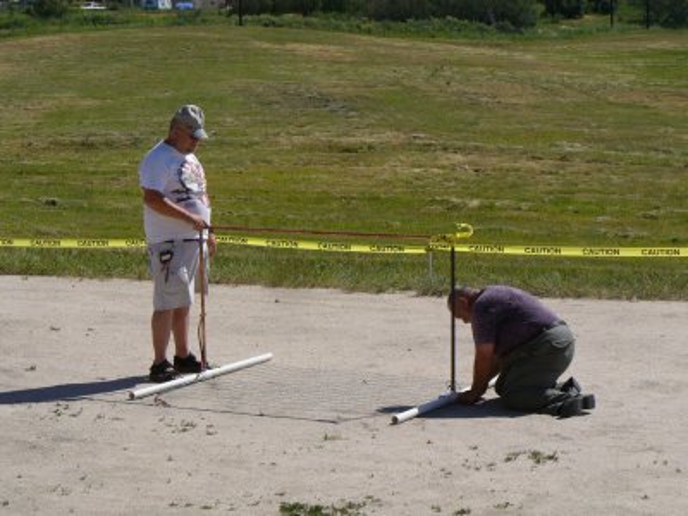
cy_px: 258
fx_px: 2067
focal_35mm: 104
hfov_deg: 18.9
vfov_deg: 14.2
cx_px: 344
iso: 80
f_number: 7
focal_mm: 17.2
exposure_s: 1/400
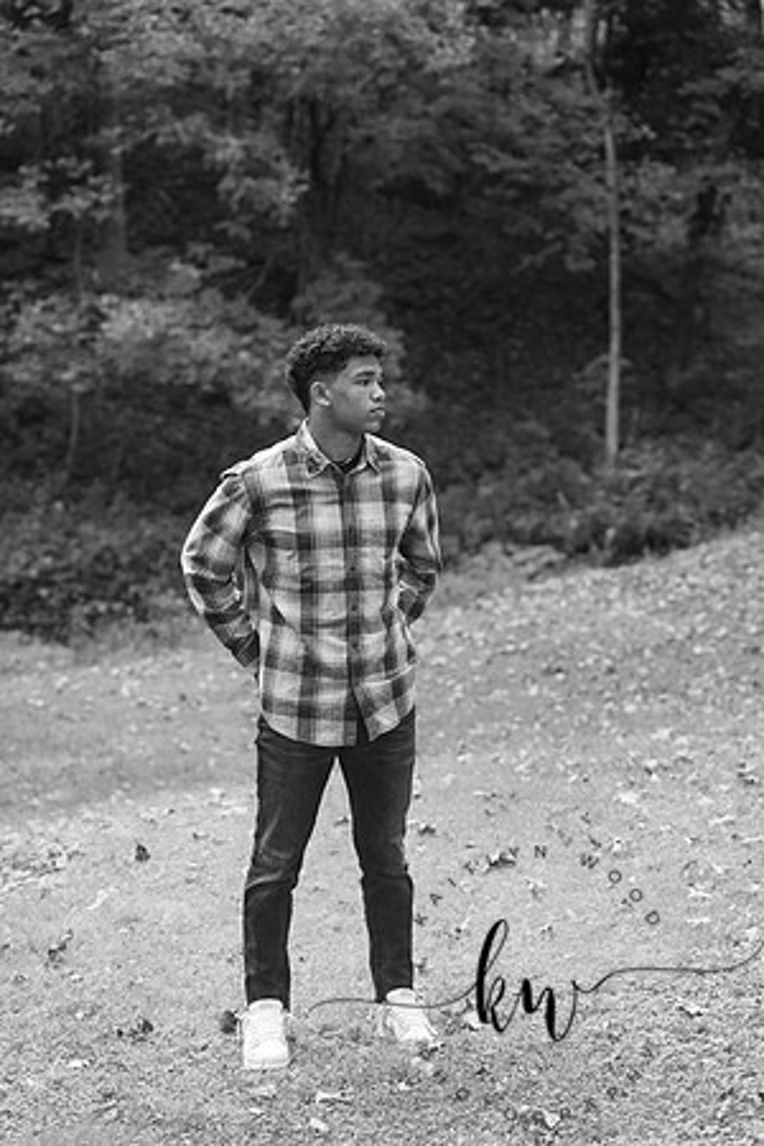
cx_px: 382
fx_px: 2610
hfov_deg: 16.7
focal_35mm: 82
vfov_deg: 24.8
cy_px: 573
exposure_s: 1/250
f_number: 3.5
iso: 500
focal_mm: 82
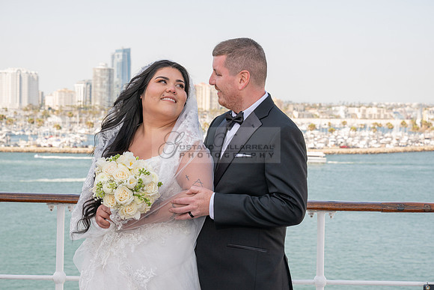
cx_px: 217
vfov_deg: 19.5
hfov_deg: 28.8
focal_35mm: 70
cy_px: 145
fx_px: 844
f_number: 9
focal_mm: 70
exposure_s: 1/200
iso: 200
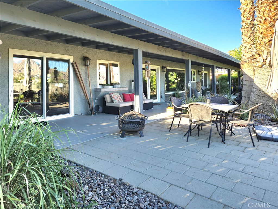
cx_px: 139
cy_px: 104
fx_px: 185
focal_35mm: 23
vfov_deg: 58.9
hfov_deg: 73.9
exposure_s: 1/222
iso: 25
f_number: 1.8
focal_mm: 5.4
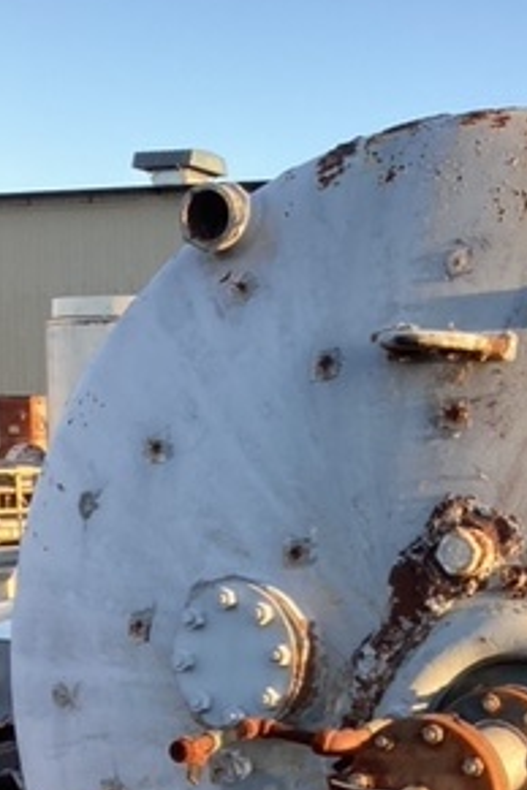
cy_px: 654
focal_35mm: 71
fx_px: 1559
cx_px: 543
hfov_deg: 18.6
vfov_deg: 27.8
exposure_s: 1/262
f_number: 2.4
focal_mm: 3.3
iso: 25
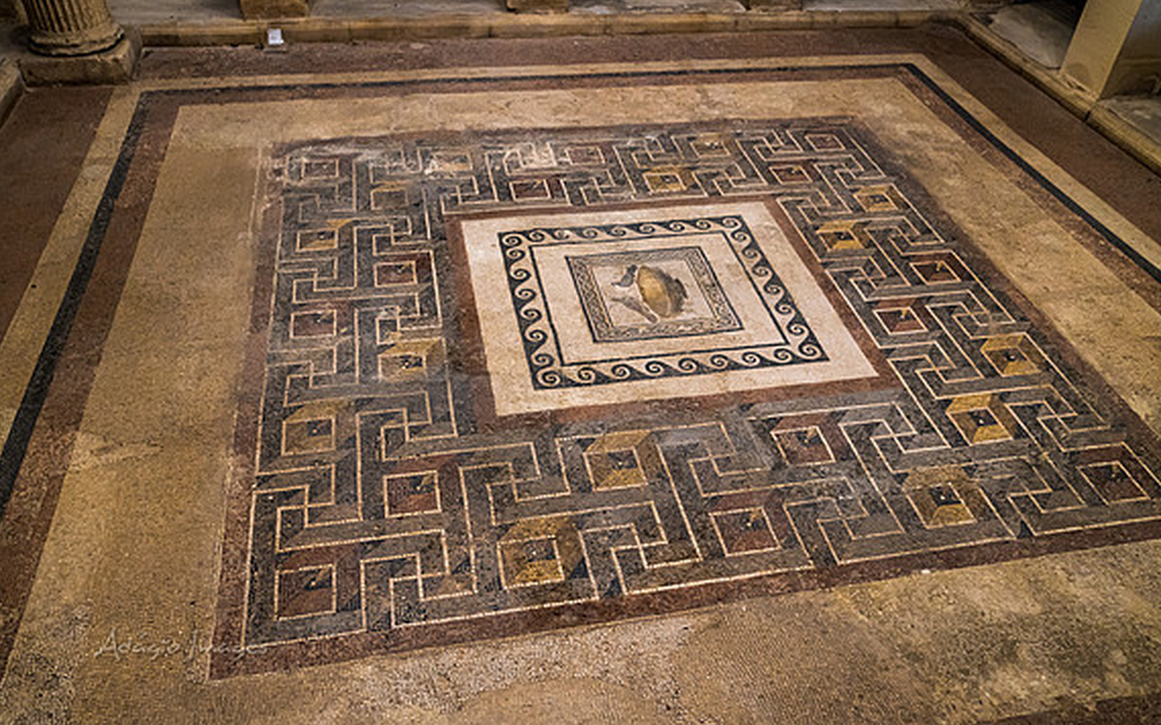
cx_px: 585
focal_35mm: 28
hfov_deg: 66.5
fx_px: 886
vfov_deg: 44.5
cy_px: 370
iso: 1250
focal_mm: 18
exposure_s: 1/30
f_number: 3.5
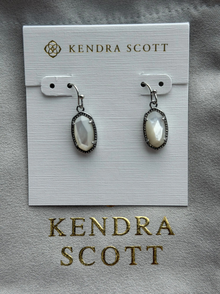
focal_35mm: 48
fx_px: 407
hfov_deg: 30.3
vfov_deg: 39.7
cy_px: 147
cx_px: 110
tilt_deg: -78.4
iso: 64
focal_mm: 6.76
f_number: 1.78
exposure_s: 1/379
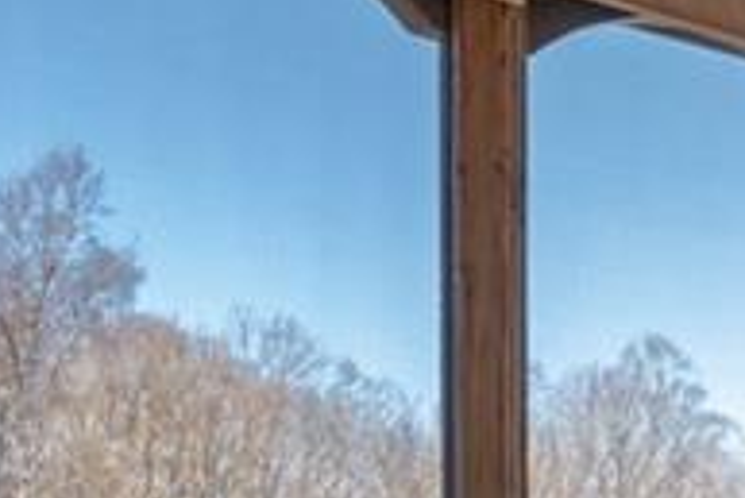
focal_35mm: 90
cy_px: 566
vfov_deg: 14.8
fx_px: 1864
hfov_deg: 21.9
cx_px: 722
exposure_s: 1/250
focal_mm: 17
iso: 320
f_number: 10
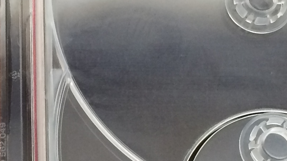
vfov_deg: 9.5
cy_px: 114
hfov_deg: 16.5
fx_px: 974
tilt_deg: -72.2
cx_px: 9
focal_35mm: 128
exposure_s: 1/30
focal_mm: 4.15
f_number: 2.2
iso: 50
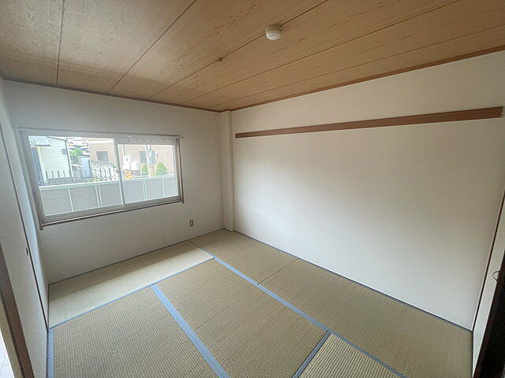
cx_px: 252
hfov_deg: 102.1
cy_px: 189
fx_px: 204
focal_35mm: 14
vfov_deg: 85.7
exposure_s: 1/120
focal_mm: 1.55
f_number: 2.4
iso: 125
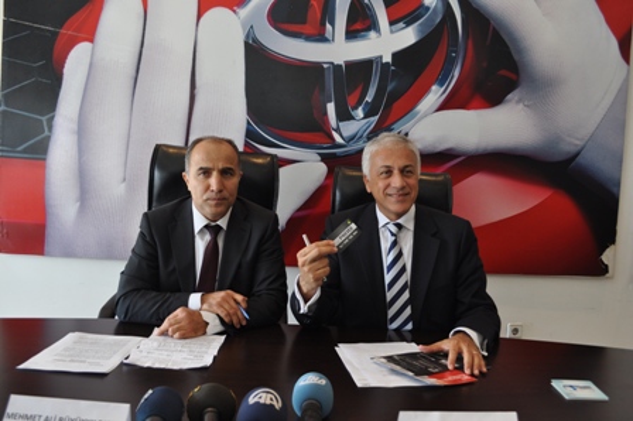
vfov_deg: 39.9
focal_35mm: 33
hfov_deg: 57.3
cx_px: 316
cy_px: 210
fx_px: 580
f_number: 5
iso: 400
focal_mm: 22
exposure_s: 1/100
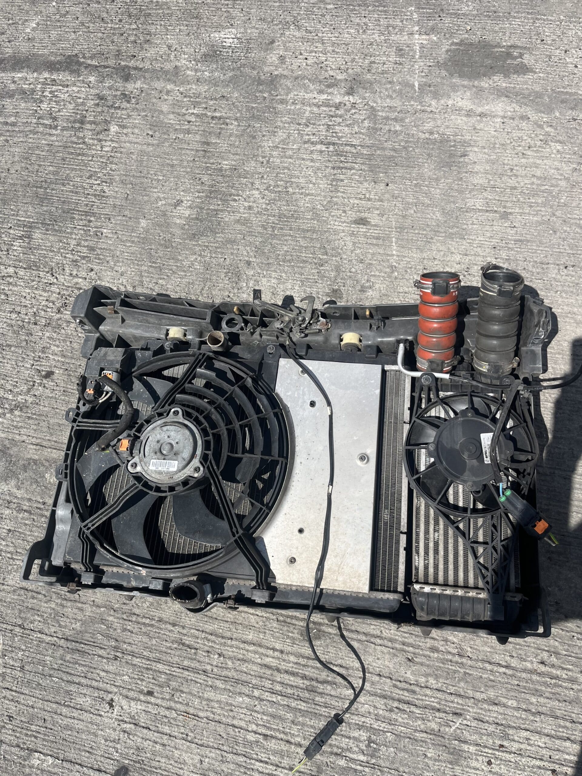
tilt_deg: -66.1
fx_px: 583
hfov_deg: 53.1
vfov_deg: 67.3
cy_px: 388
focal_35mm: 26
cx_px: 291
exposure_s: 1/4016
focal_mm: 5.1
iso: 50
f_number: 1.6
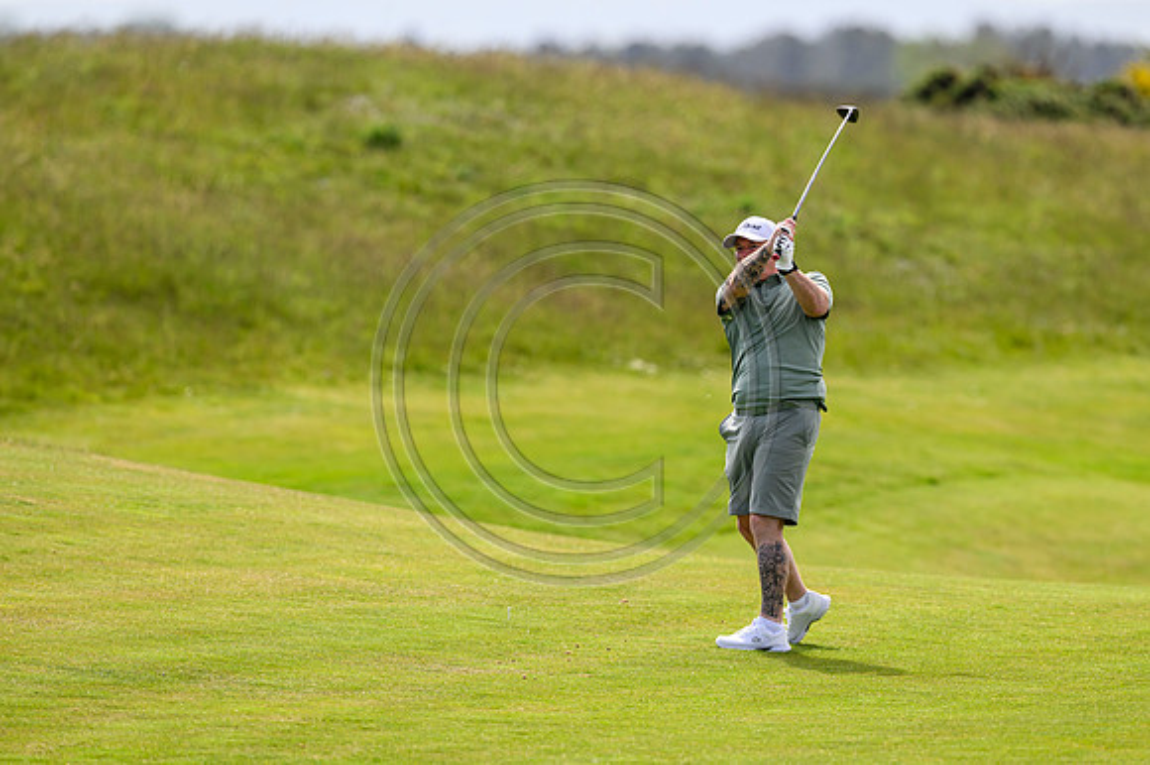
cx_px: 656
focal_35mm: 460
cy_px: 330
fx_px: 14700
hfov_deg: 4.5
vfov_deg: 3.0
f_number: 4
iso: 500
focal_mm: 400
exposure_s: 1/3200
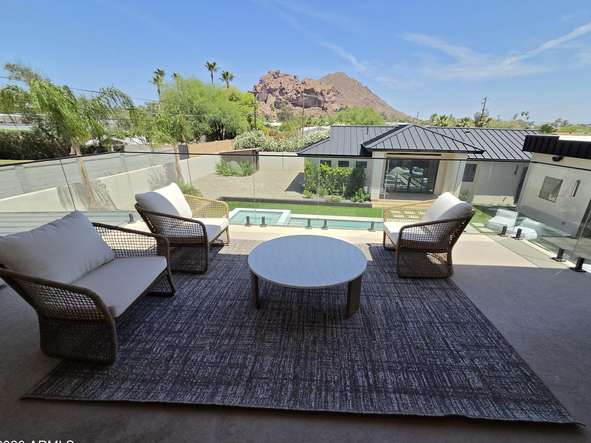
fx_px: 239
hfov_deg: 102.0
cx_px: 312
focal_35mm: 14
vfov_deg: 85.6
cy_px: 229
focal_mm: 2.2
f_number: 2.2
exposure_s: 1/3134
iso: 100
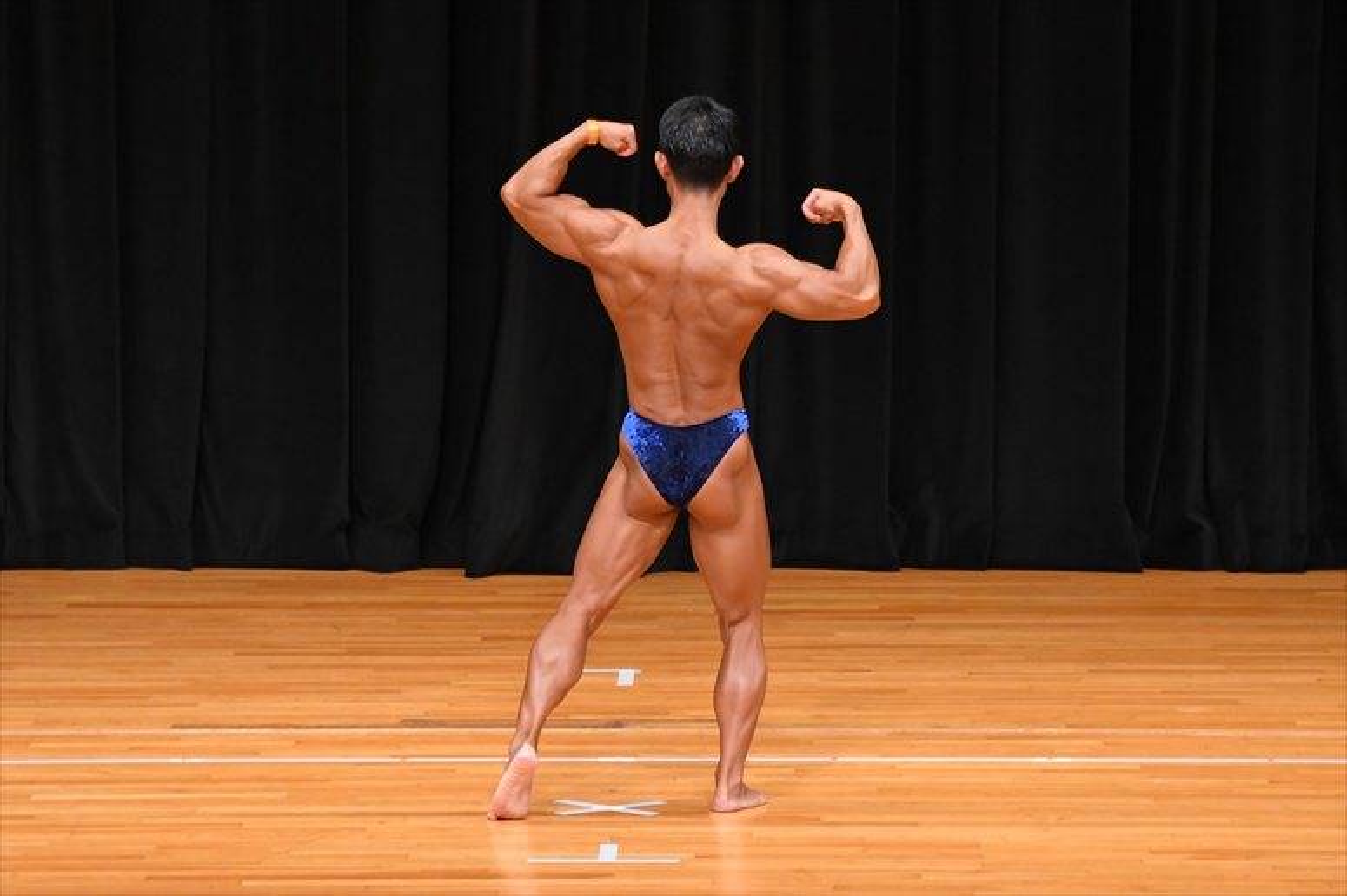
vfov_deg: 5.1
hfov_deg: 7.6
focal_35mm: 270
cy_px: 448
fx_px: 10098
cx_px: 674
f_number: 5.6
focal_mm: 180
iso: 4000
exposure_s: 1/400
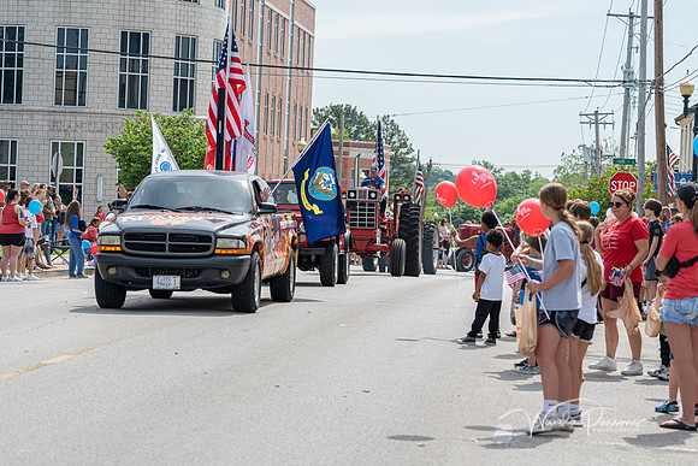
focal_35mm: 107
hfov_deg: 19.1
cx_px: 349
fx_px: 2075
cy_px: 233
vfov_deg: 12.8
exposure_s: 1/1000
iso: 400
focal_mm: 107
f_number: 6.3
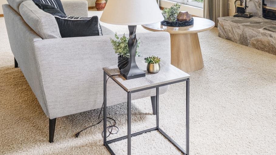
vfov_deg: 22.1
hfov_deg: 42.8
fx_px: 349
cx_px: 171
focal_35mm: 48
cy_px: -54
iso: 320
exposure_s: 1/2
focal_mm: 16.6
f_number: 8
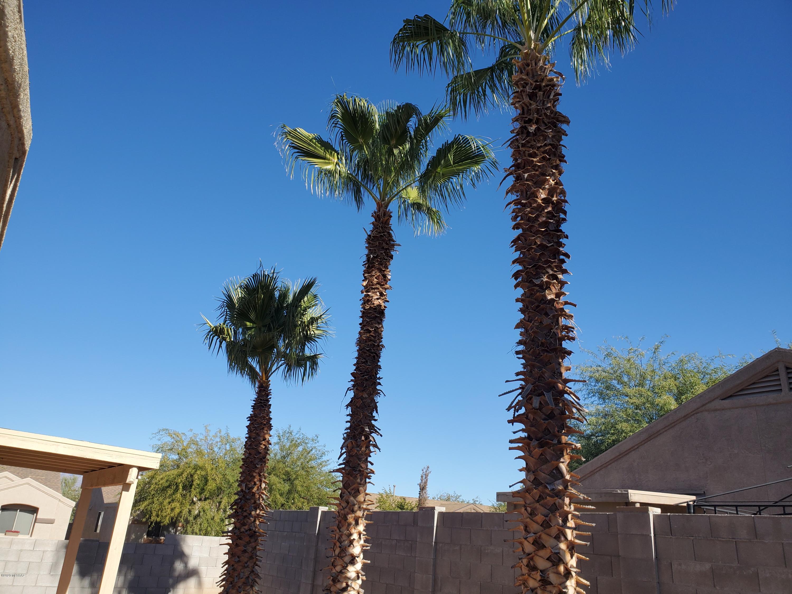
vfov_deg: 53.1
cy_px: 297
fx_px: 595
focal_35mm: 26
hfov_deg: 67.3
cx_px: 396
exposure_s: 1/1402
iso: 50
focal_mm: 4.3
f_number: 2.4
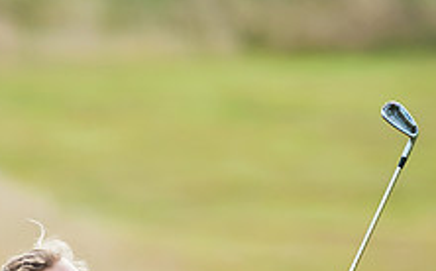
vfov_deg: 2.1
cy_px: 440
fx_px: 7392
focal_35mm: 623
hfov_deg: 3.4
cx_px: 174
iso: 400
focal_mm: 300
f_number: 5.6
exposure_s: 1/1000
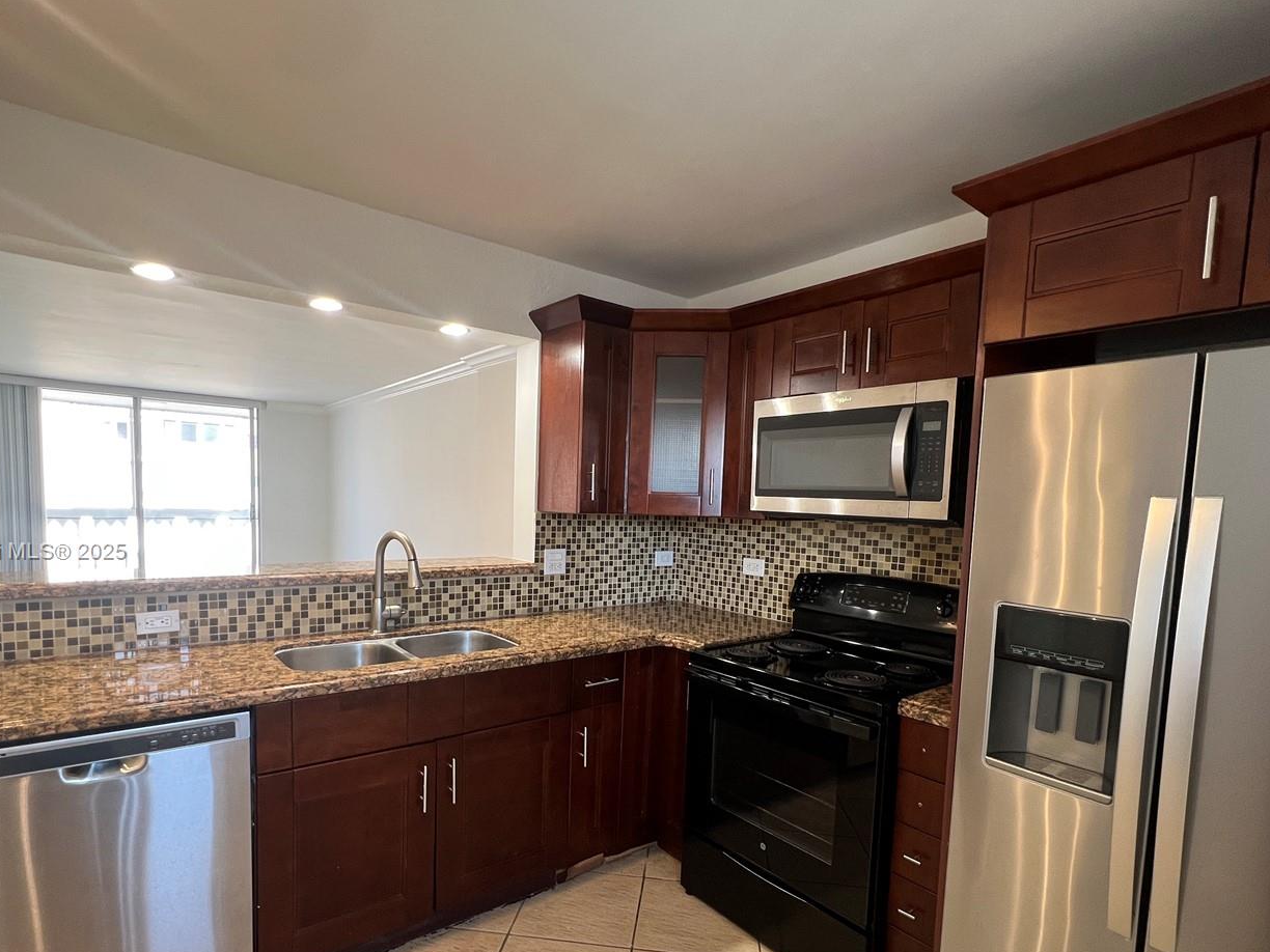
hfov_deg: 91.0
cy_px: 553
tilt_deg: -4.7
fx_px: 624
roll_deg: -2.7
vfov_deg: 74.2
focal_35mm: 17
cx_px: 624
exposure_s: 1/120
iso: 200
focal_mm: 1.57
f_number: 1.8
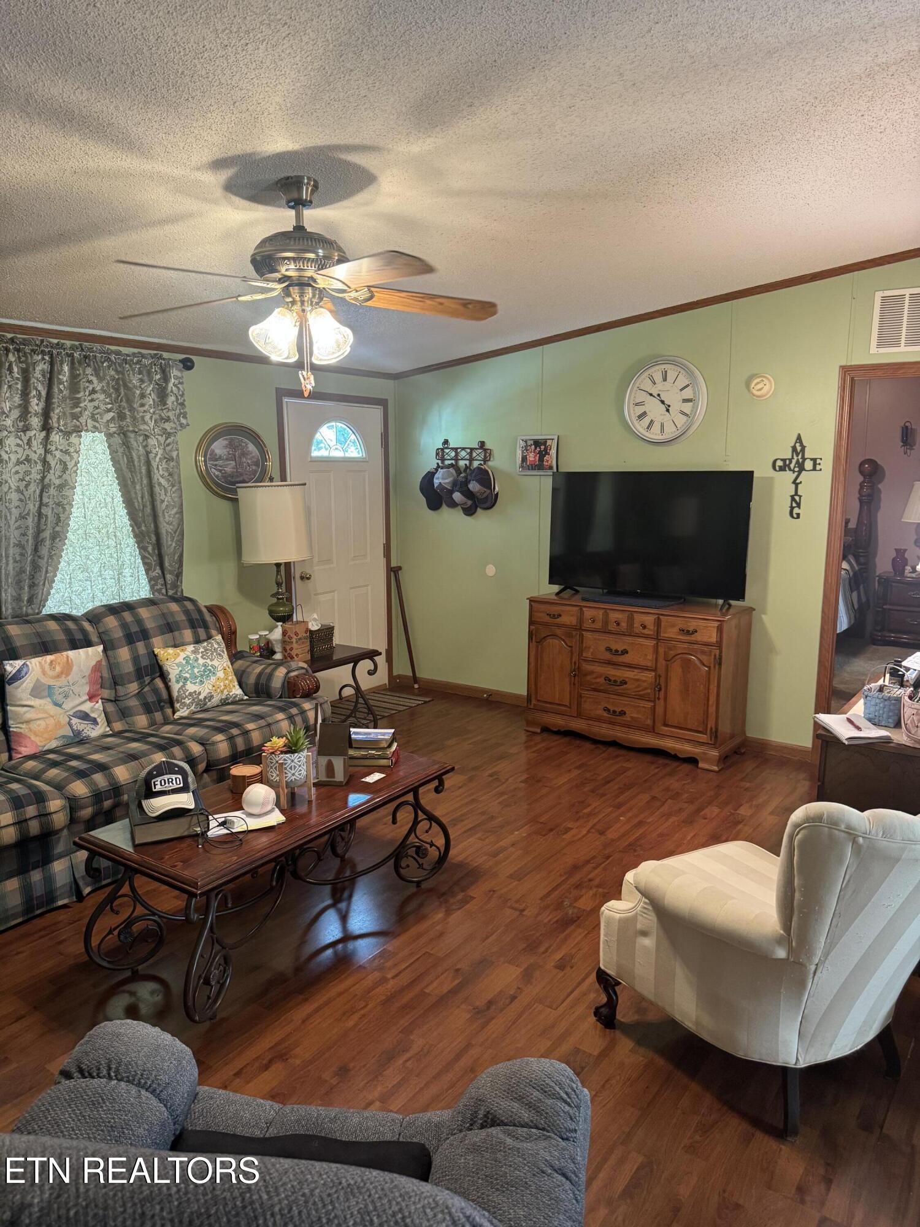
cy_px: 614
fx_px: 850
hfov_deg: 56.8
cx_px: 460
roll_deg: +0.6
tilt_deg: -10.0
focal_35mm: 24
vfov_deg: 71.6
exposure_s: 1/60
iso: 400
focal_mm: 6.76
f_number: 1.78
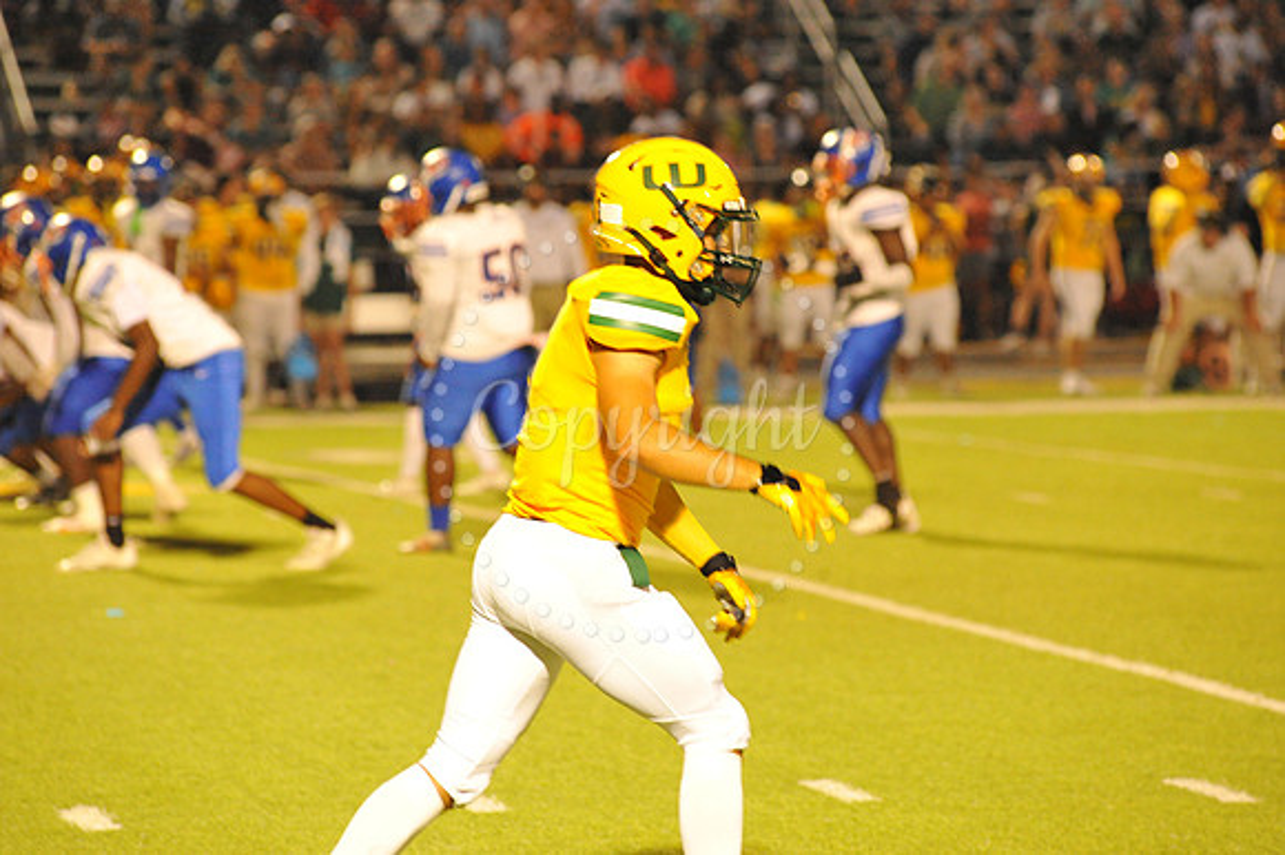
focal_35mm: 200
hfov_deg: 10.3
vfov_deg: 6.9
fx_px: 7135
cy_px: 428
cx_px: 642
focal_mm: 200
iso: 6400
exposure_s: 1/200
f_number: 5.6
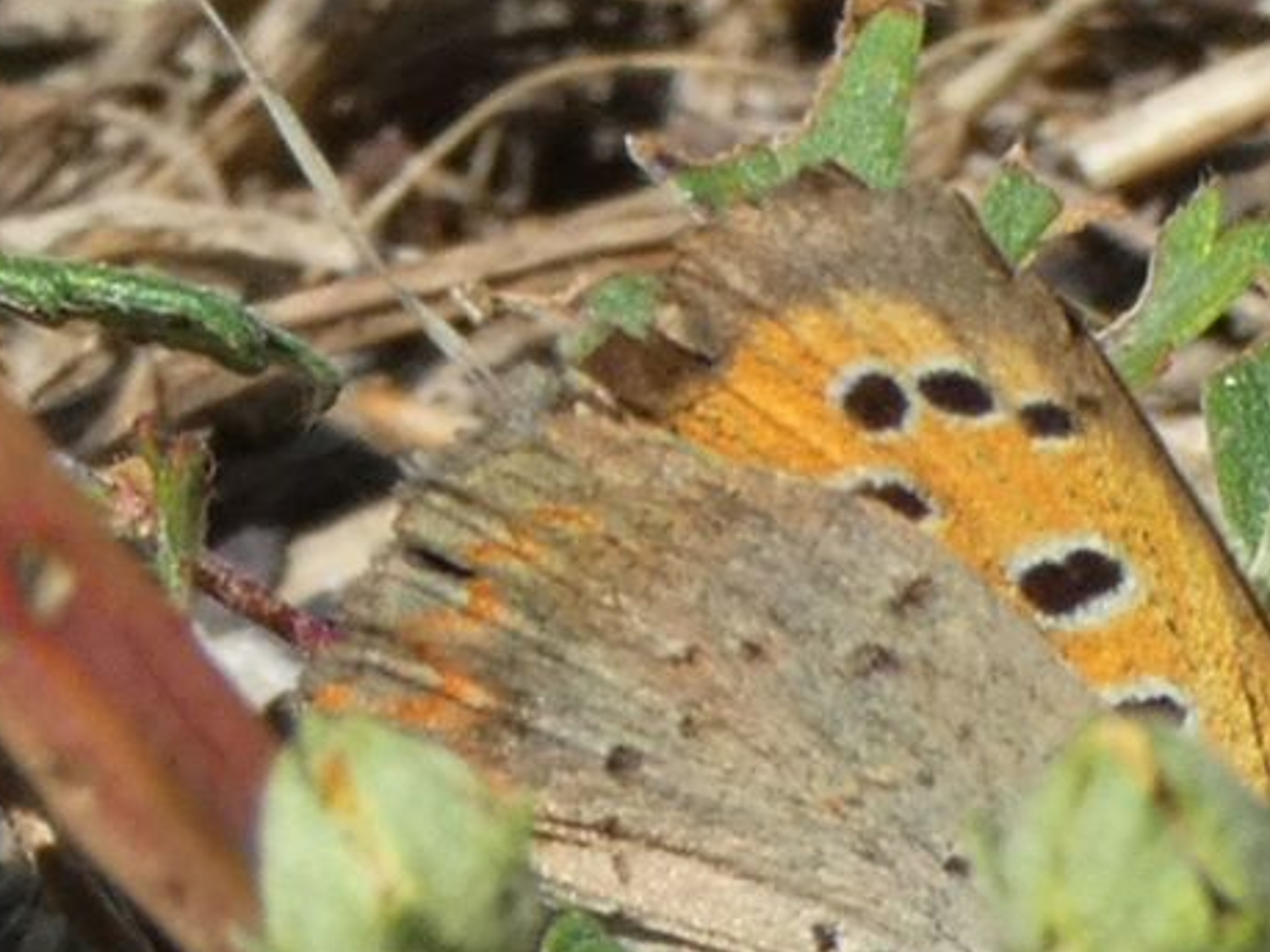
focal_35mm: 314
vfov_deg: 4.7
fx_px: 11517
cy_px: 675
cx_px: 917
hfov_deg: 6.3
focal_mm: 30.2
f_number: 5.5
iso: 80
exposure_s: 1/125
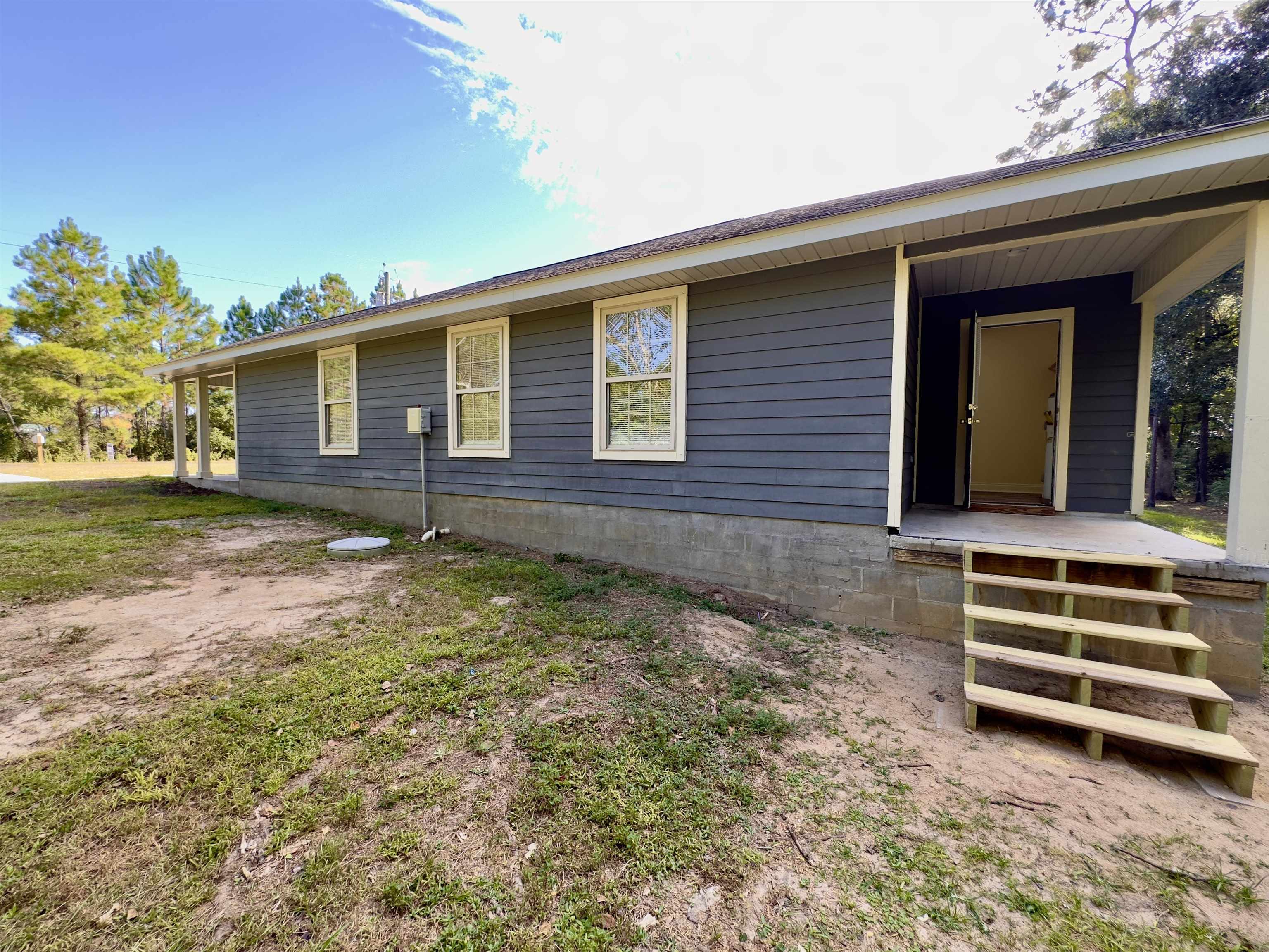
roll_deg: -0.5
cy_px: 476
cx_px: 634
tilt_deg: -3.1
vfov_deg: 85.7
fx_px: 513
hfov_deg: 102.1
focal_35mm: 14
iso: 40
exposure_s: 1/131
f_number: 2.2
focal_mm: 2.22
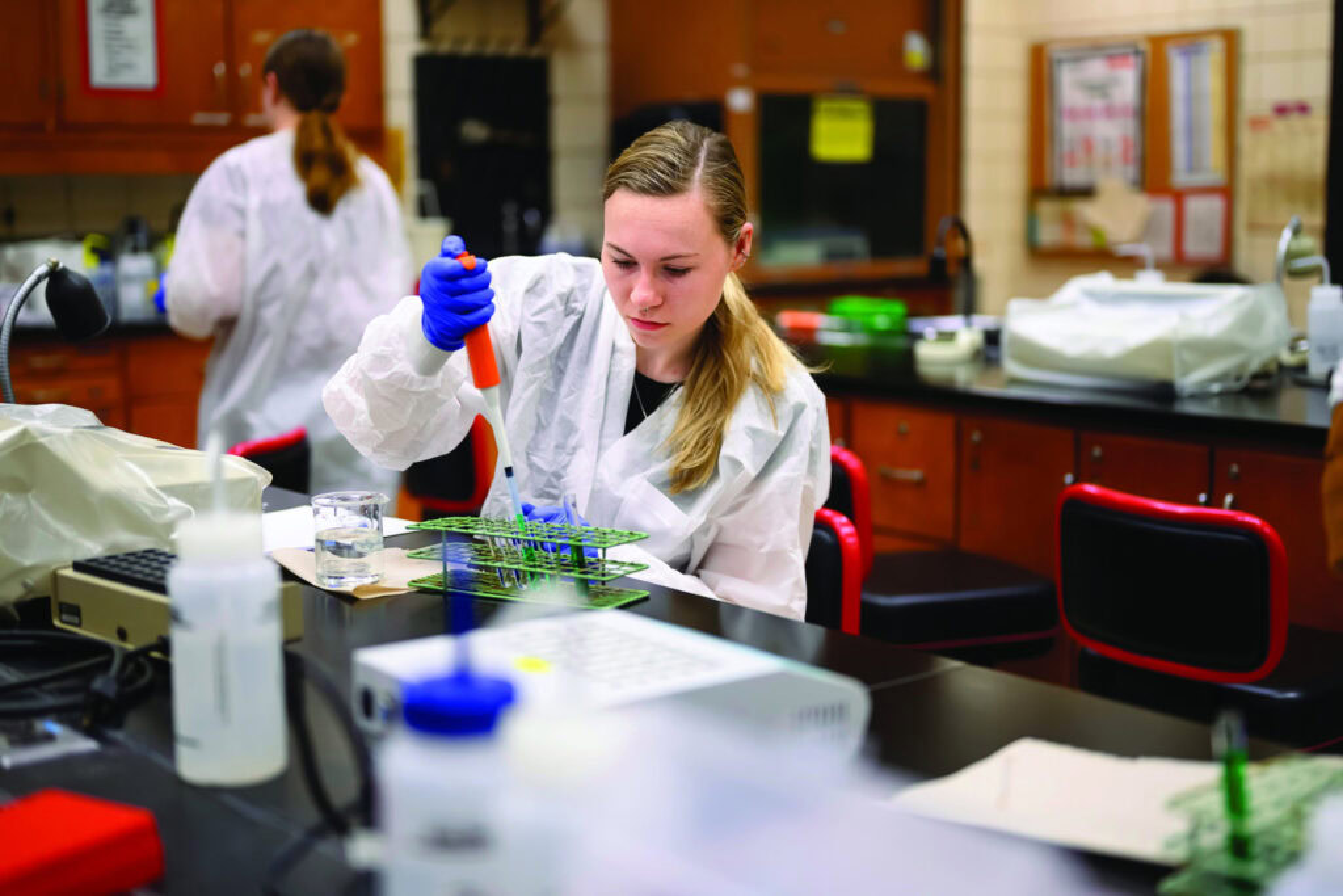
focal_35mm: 50
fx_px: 1865
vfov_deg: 27.0
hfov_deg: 39.6
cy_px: 448
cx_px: 672
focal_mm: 50
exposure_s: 1/500
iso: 2500
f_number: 1.8
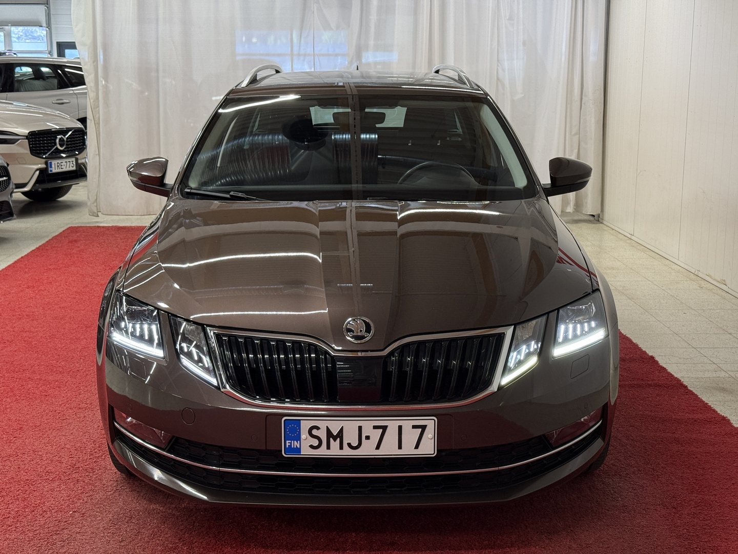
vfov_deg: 30.3
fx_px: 1023
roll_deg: -0.5
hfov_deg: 39.7
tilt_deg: -10.2
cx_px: 369
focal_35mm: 48
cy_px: 277
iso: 100
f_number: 1.78
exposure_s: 1/100
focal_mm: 6.76
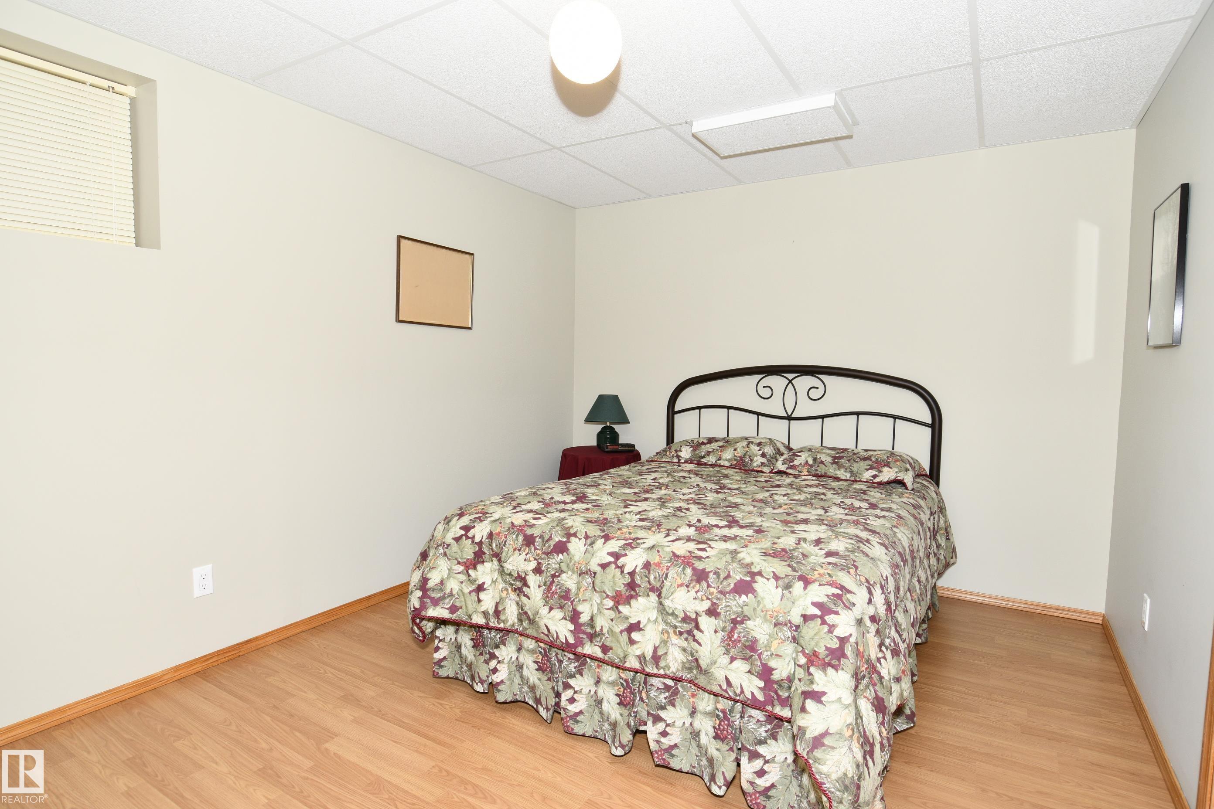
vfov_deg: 67.4
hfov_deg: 90.0
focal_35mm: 18
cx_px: 607
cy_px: 404
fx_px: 607
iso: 400
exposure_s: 1/60
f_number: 5.6
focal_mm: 12
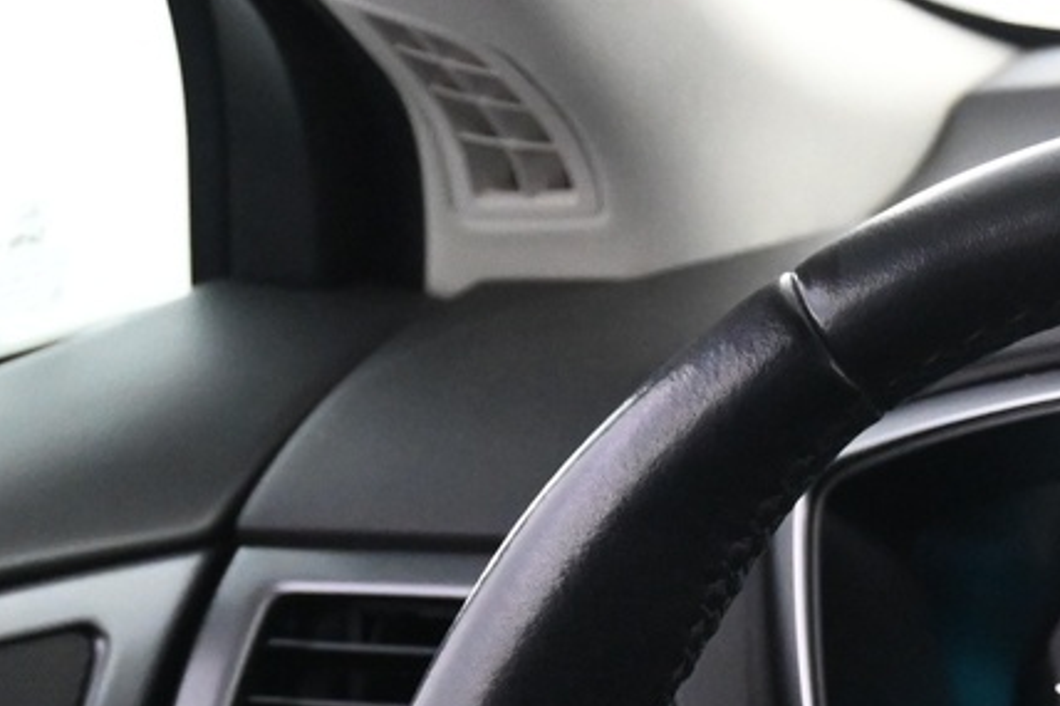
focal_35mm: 128
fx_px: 3763
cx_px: 1308
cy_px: 1140
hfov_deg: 15.4
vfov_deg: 10.3
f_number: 4
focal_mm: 22.5
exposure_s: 1/40
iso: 3200
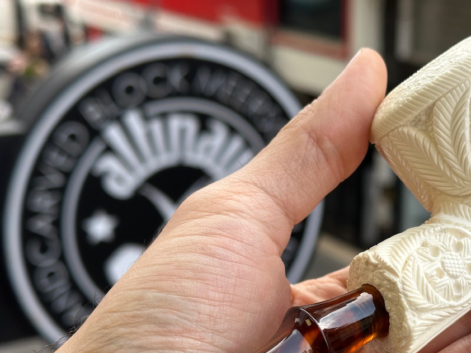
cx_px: 340
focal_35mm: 73
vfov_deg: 20.0
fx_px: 993
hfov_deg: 26.4
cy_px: 251
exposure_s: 1/371
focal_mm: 6.86
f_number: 1.78
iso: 64
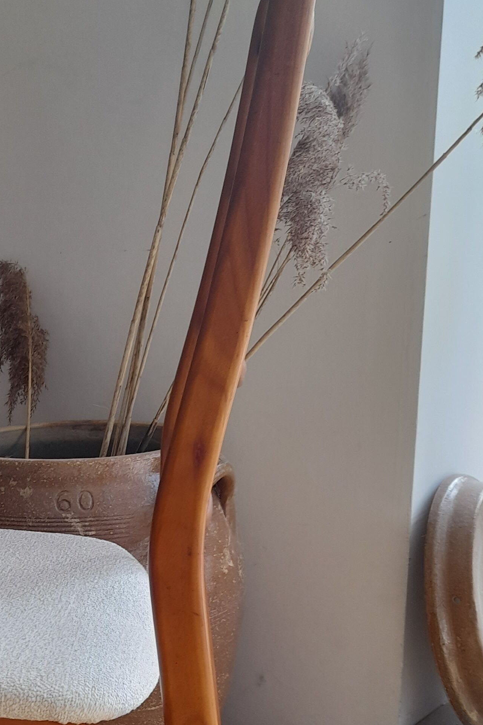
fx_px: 1087
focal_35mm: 54
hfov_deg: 24.4
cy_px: 564
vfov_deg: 35.8
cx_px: 50
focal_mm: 4.6
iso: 32
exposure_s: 1/50
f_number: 2
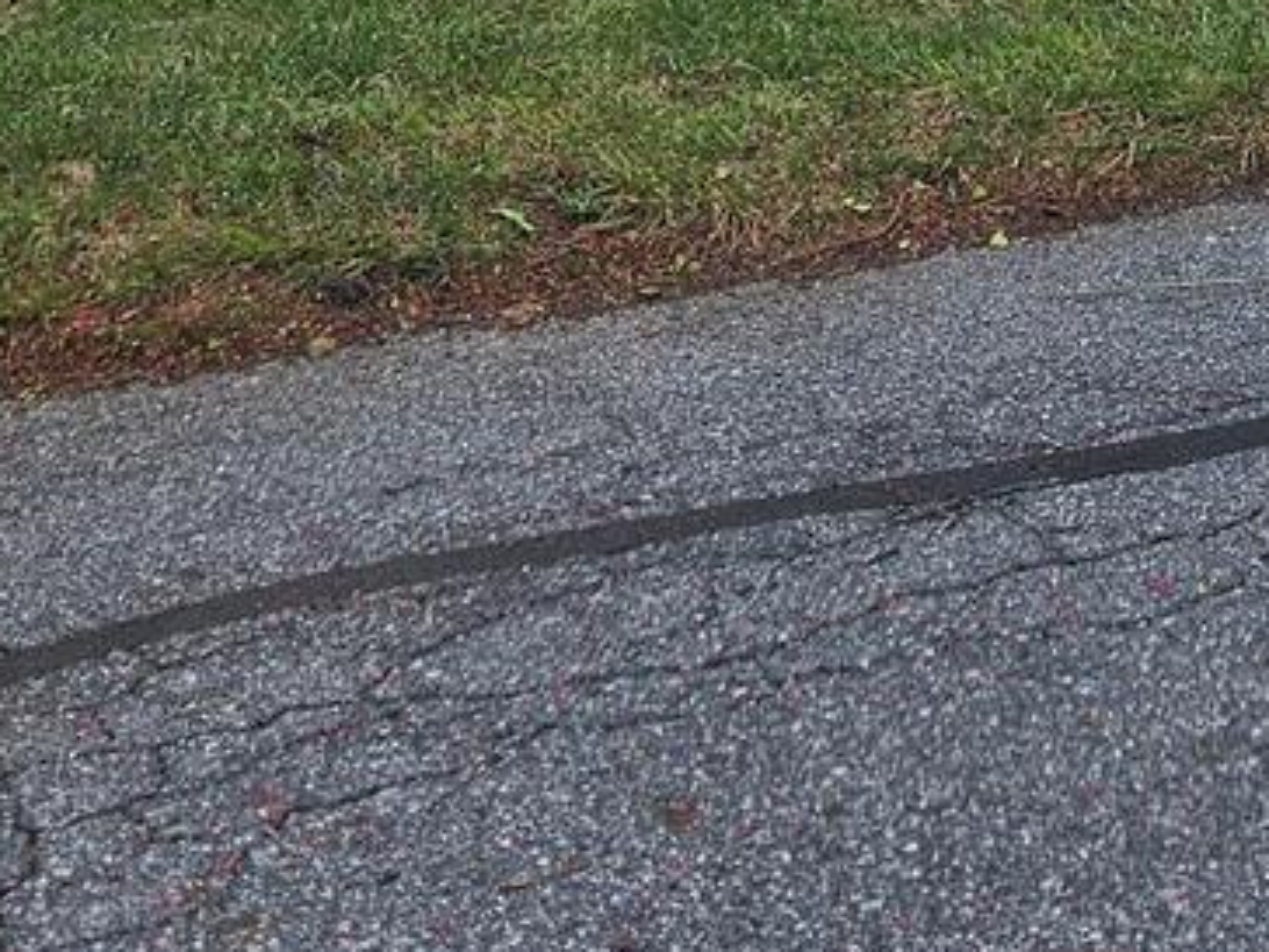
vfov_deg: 14.5
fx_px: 3336
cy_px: -683
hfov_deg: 21.0
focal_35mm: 91
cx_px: 1192
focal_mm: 5.4
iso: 25
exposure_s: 1/224
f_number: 1.8
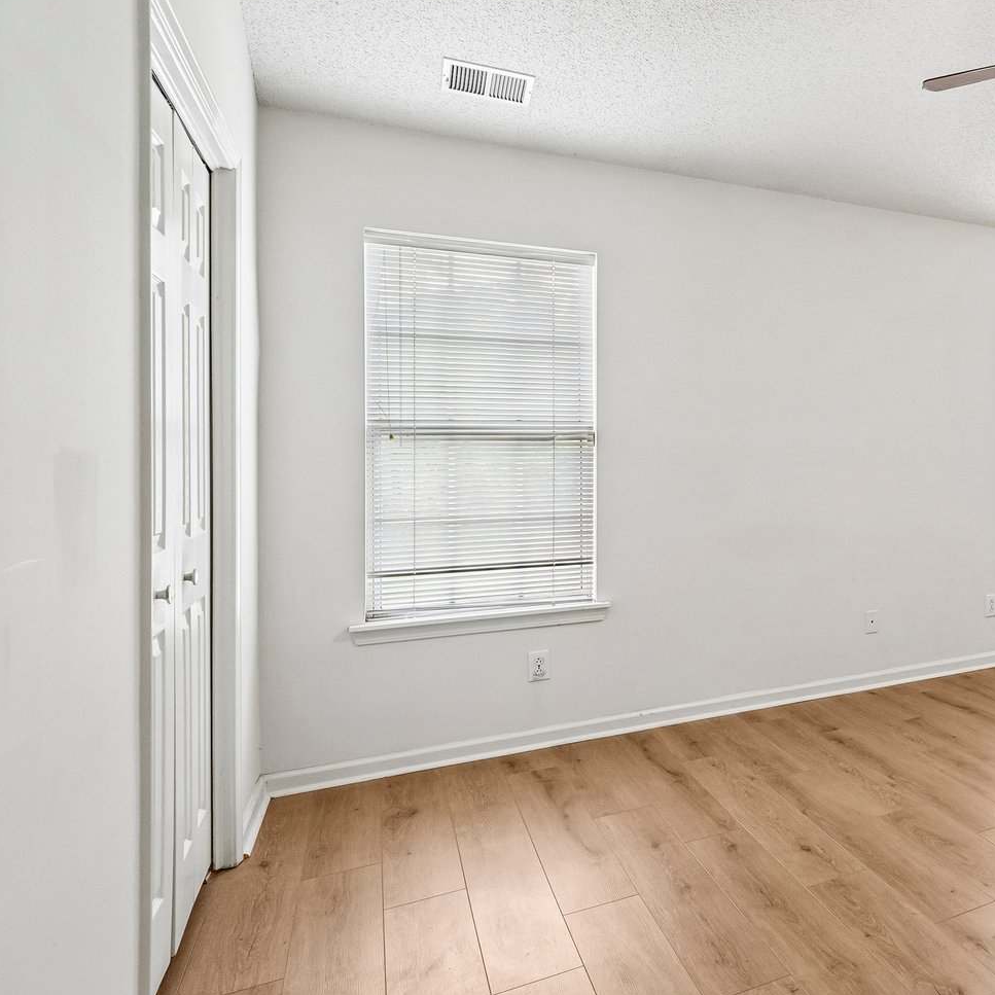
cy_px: 457
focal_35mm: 27
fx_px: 878
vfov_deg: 59.0
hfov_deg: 47.8
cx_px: 1017
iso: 400
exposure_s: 1/15
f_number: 8
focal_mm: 10
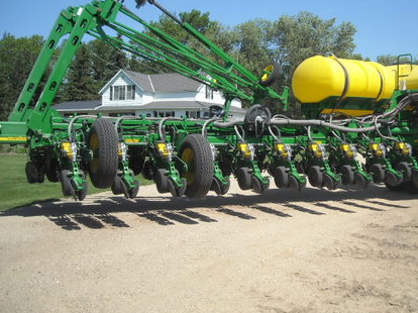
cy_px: 130
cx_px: 259
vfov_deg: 31.4
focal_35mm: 46
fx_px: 555
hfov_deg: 41.0
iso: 64
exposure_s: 1/272
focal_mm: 5.7
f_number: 5.6
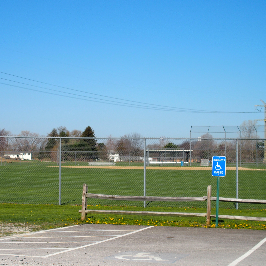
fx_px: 704
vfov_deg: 21.4
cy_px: 134
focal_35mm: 81
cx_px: 96
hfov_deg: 21.3
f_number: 5.6
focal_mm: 14.5
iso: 100
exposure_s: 1/640
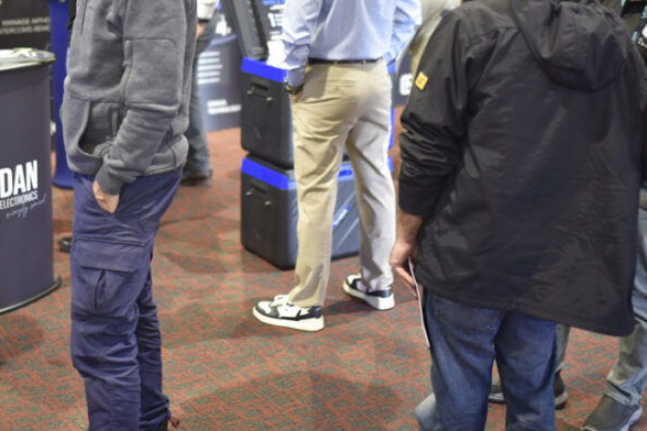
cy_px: 113
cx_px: 217
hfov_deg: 32.6
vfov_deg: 22.1
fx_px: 1096
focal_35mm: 61
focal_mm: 35
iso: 1000
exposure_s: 1/60
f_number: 1.4
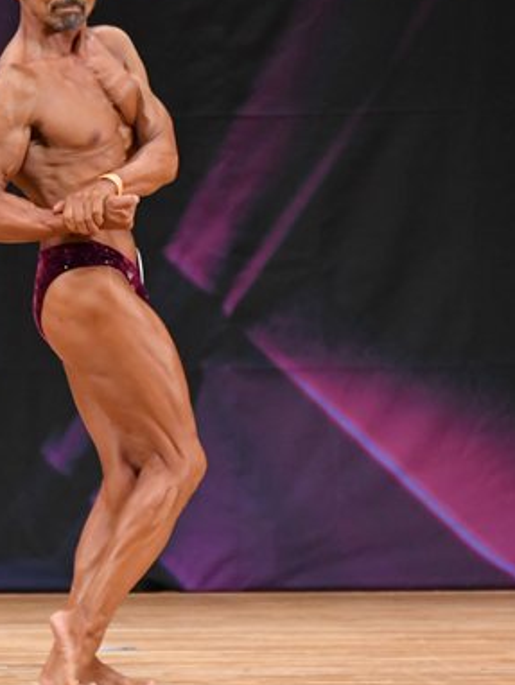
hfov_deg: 2.7
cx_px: 71
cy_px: 292
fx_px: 10997
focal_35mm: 555
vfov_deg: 3.6
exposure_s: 1/400
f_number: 5.6
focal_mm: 190
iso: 3200
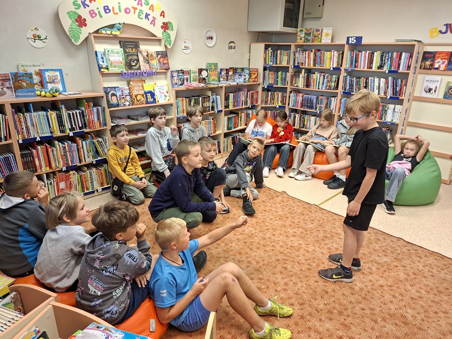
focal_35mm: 23
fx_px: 300
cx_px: 226
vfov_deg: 58.9
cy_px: 170
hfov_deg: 73.9
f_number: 1.8
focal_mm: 5.54
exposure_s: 1/50
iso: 200
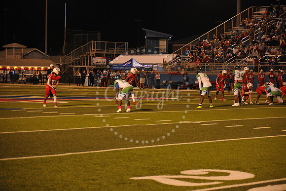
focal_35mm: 105
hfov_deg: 19.5
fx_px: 834
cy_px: 96
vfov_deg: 13.0
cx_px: 143
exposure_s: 1/125
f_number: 4.5
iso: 1600
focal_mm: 105
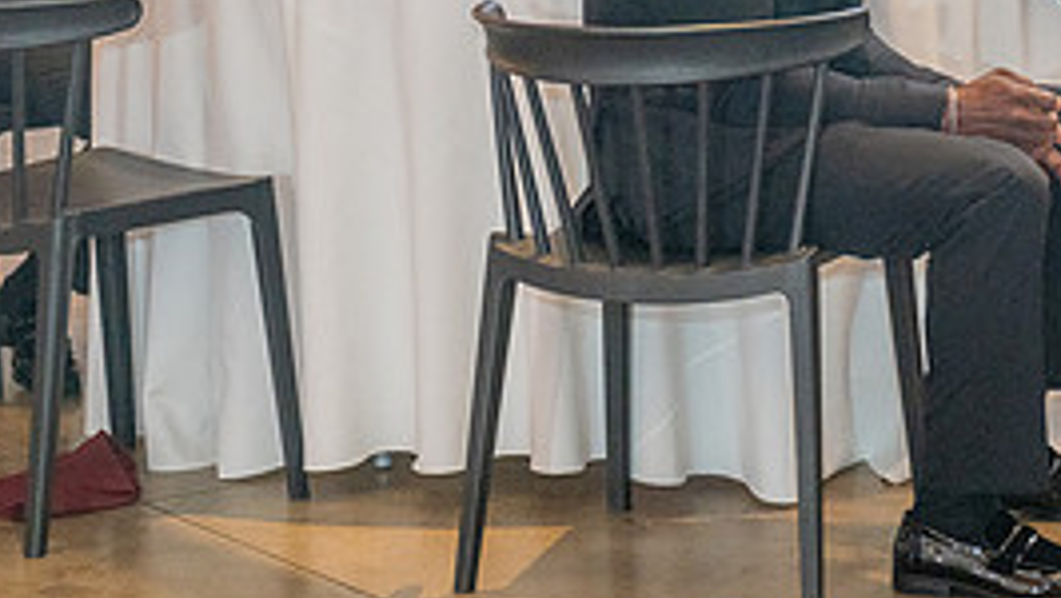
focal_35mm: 160
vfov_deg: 7.5
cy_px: -106
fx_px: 4504
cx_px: 558
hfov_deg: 13.4
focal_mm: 70
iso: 2000
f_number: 2.8
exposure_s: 1/200
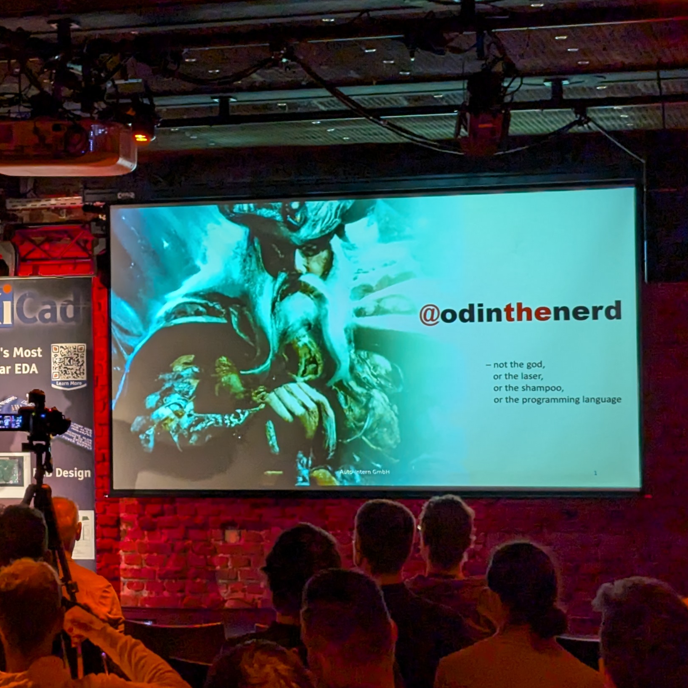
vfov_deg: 16.4
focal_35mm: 106
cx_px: 56
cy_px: 356
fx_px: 2384
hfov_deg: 16.2
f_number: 1.85
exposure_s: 1/90
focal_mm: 6.81
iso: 246
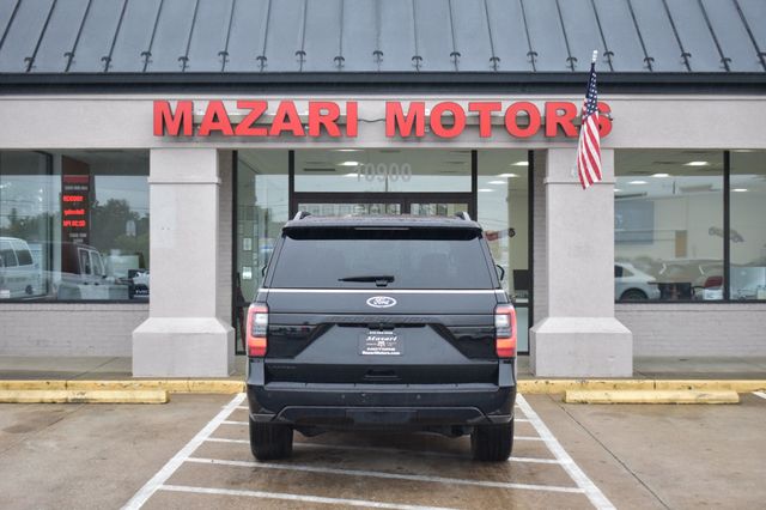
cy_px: 255
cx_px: 383
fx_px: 1085
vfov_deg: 26.5
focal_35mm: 51
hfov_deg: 38.9
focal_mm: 34
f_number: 4.5
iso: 200
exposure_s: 1/80
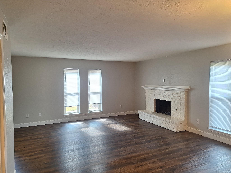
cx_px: 116
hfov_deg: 73.9
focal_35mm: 23
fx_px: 153
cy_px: 86
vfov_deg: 58.9
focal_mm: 5.54
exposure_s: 1/60
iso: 64
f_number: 1.8
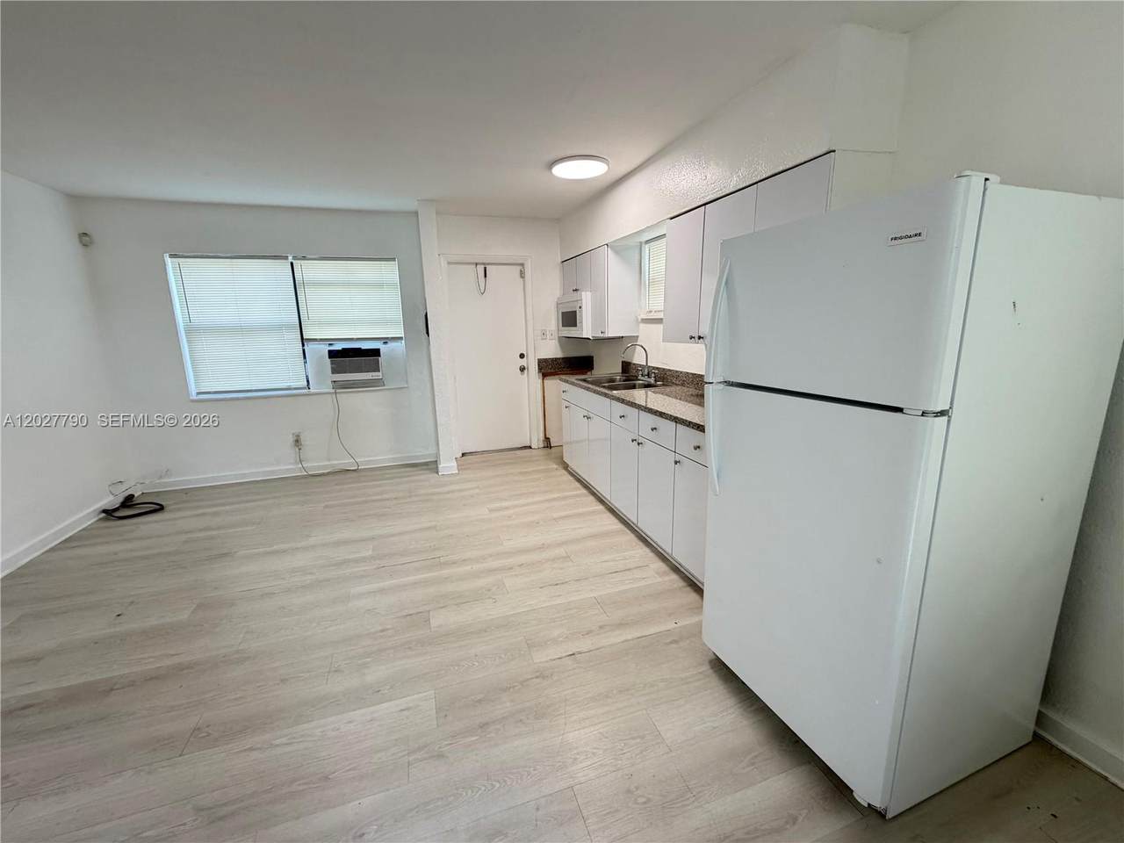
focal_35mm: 14
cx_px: 562
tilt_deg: -12.4
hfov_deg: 102.1
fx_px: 455
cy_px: 422
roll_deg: +1.9
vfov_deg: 85.7
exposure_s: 1/60
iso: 160
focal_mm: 2.22
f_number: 2.2
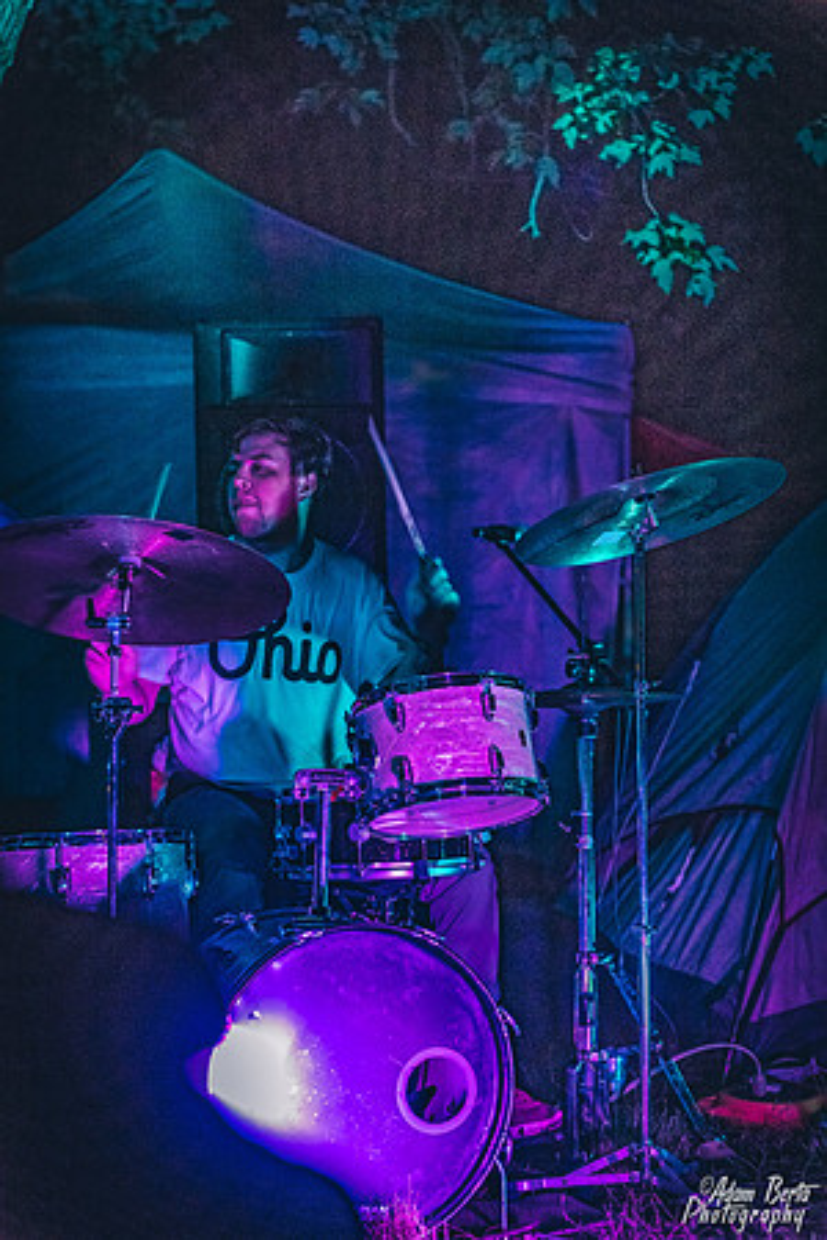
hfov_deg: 19.5
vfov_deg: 28.8
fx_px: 2412
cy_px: 620
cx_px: 414
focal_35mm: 70
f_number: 2.8
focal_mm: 70
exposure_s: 1/80
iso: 6400
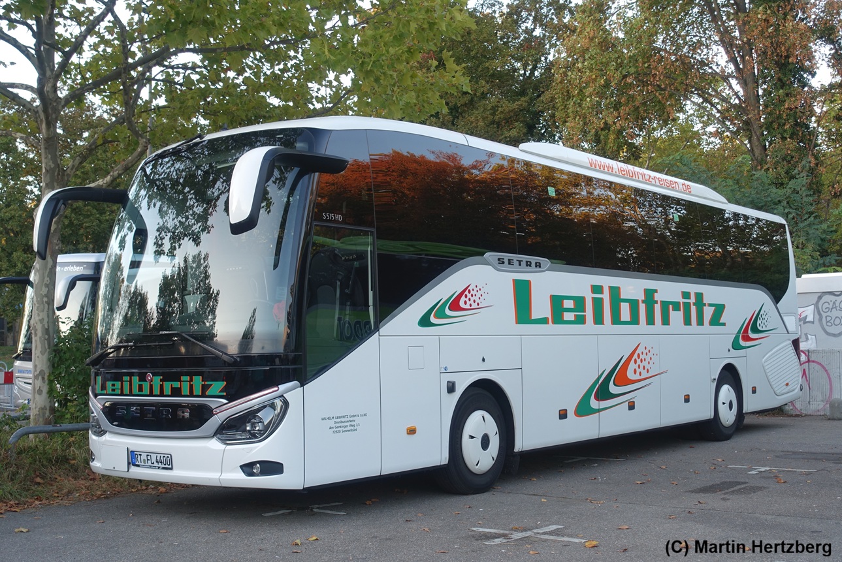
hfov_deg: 46.4
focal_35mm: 42
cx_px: 421
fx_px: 983
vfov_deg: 31.9
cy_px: 281
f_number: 2.8
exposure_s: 1/80
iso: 125
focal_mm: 15.31
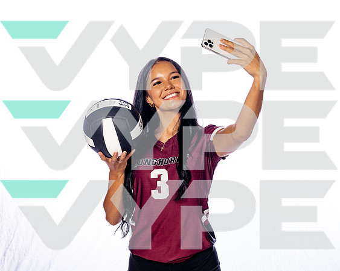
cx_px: 170
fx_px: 714
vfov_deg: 21.6
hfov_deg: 26.8
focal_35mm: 71
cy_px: 136
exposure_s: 1/250
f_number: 7.1
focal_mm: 63
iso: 250
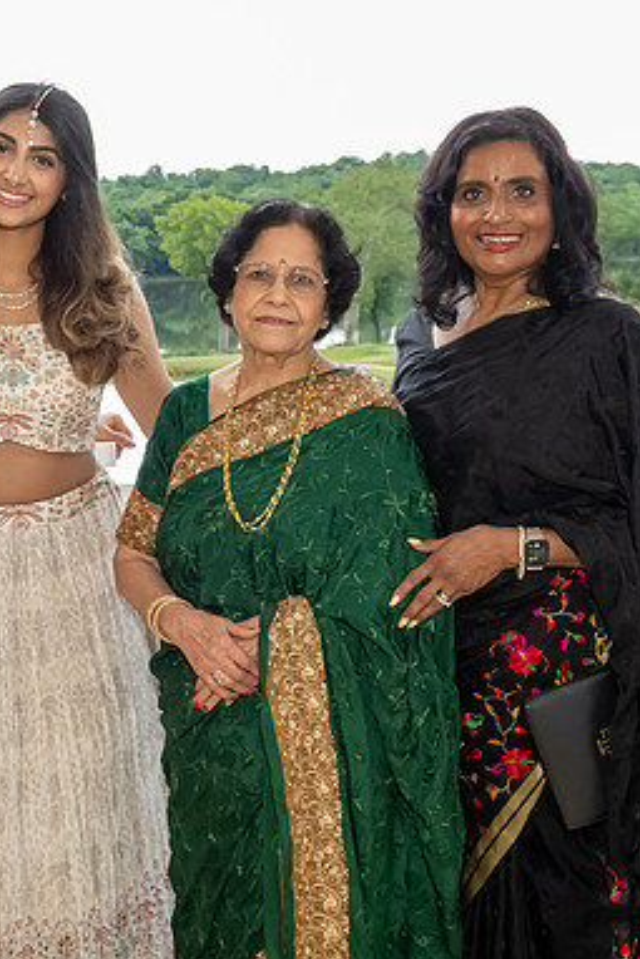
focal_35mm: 60
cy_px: 445
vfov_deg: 33.4
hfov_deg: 21.9
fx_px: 1598
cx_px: 7
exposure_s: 1/250
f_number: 5.6
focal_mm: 24
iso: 4500
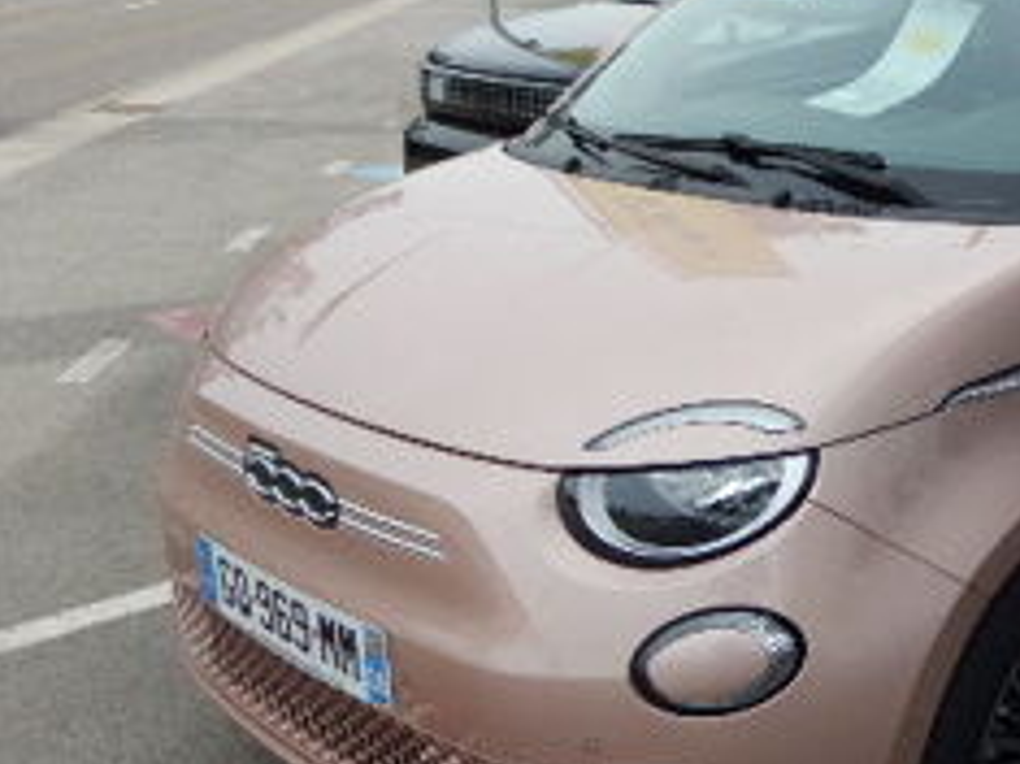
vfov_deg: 28.5
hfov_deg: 36.2
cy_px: 408
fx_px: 1502
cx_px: 820
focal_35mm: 51
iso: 125
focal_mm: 4.5
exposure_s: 1/800
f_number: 3.4
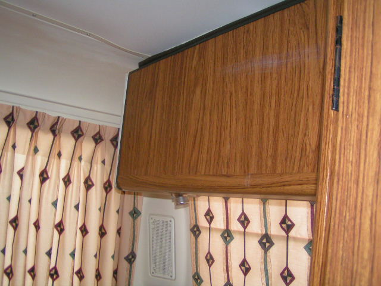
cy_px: 143
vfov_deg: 37.7
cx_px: 190
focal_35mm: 38
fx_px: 418
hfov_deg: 49.0
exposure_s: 1/40
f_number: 2.8
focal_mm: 5.8
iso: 200
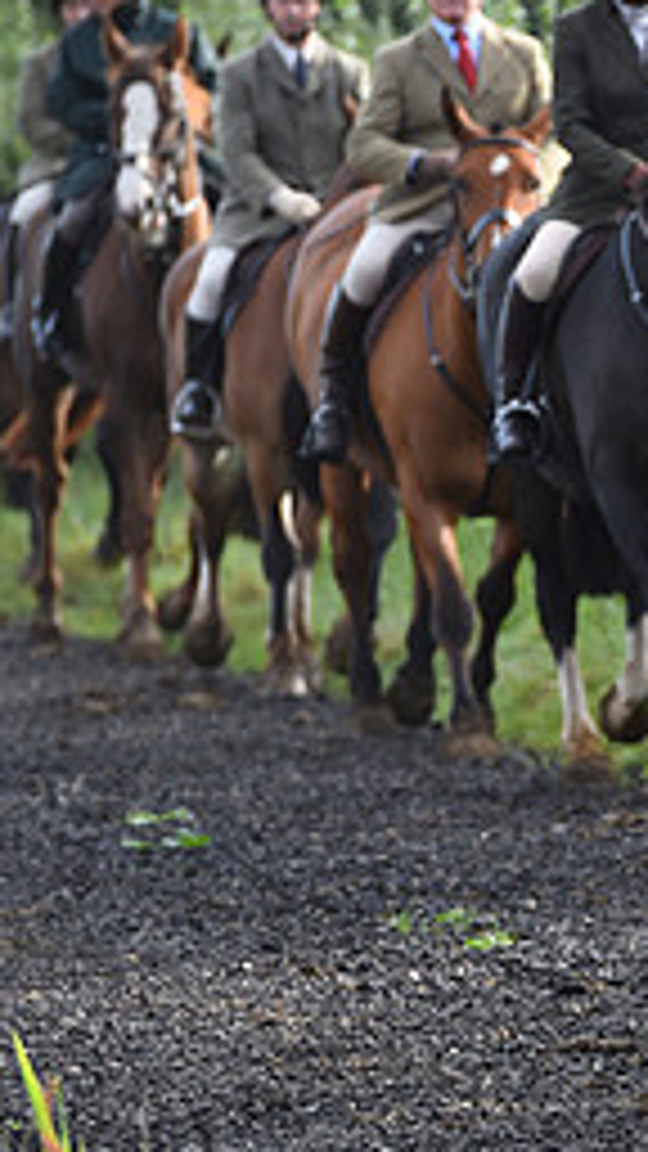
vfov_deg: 4.5
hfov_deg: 2.5
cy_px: 414
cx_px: 1300
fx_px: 14510
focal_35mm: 475
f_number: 5
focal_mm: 200
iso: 560
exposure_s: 1/800
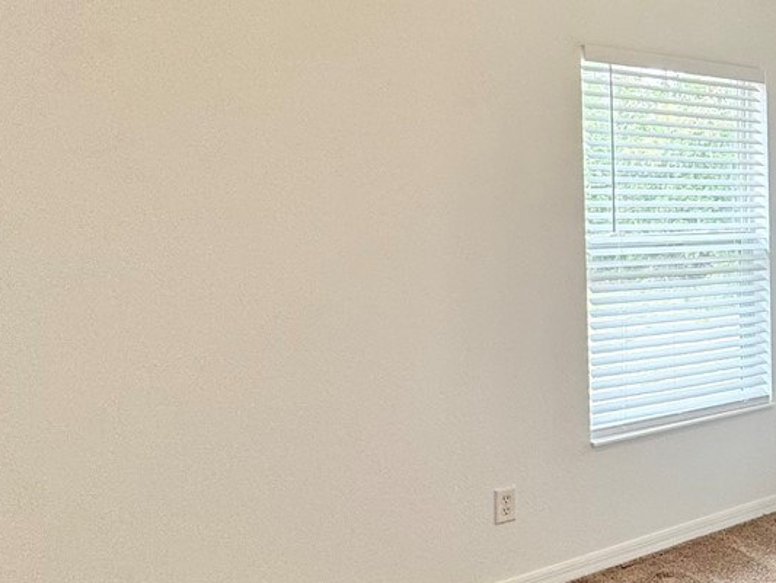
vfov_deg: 34.3
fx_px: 942
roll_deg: +0.4
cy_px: 245
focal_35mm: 42
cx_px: 913
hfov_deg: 35.8
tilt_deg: -2.6
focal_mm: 2.22
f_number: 2.2
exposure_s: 1/120
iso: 80
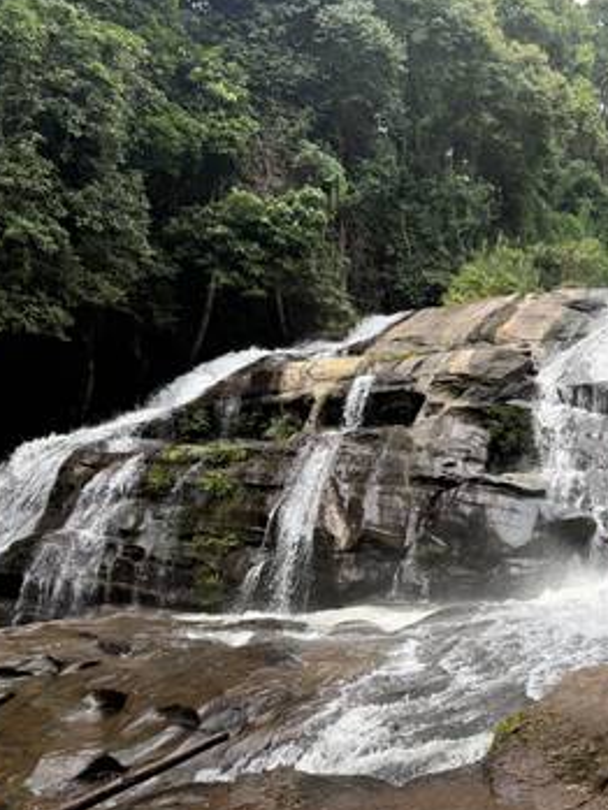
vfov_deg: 55.3
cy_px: 406
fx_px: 772
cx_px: 524
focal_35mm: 33
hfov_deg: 40.4
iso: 80
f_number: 1.78
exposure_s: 1/1653
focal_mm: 6.76
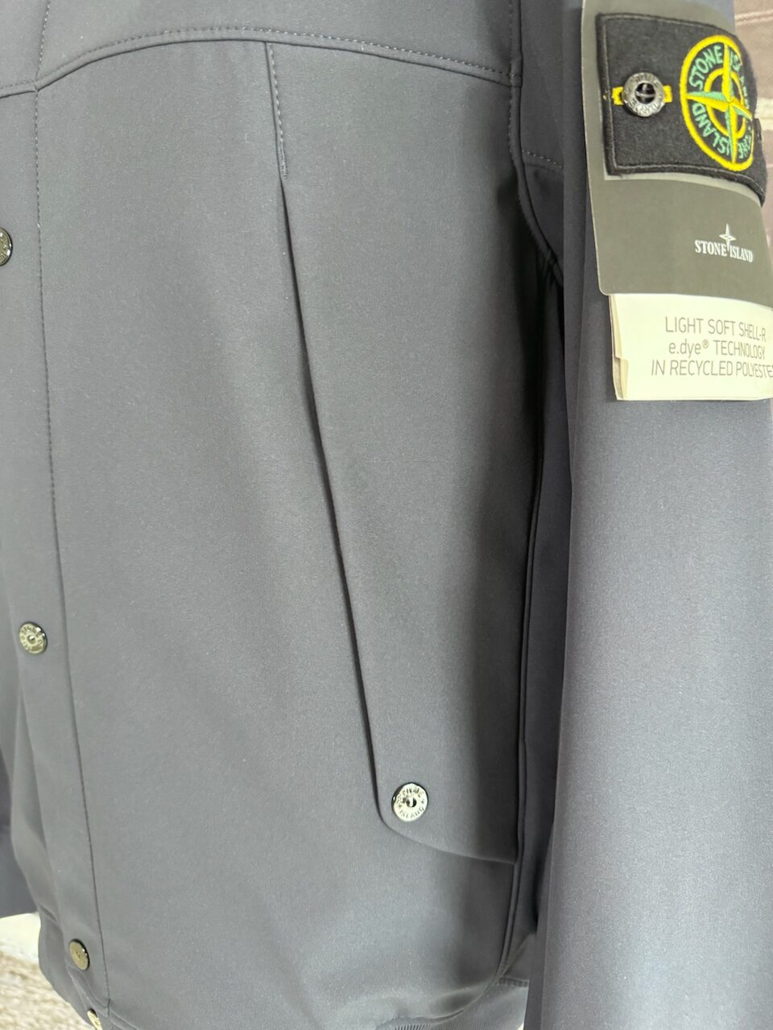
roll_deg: +0.0
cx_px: 386
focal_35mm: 24
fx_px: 715
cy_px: 515
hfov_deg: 56.8
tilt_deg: -13.9
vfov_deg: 71.6
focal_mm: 6.76
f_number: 1.78
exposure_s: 1/60
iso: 800
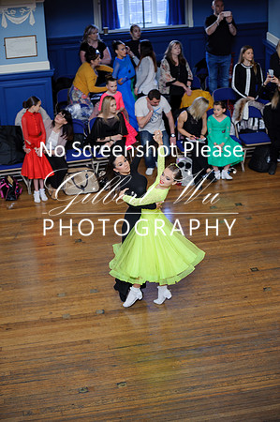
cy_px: 211
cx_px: 140
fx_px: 818
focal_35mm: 70
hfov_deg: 19.4
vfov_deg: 28.9
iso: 800
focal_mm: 70
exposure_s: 1/125
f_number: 2.8
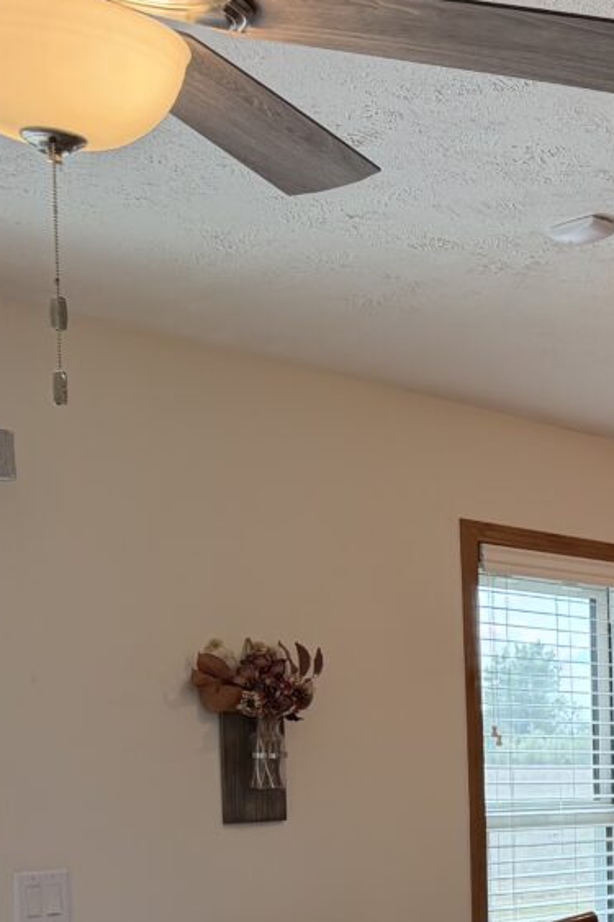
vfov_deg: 27.2
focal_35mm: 71
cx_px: 1051
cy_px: 866
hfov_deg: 16.5
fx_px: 1817
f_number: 1.78
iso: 160
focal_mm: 6.76
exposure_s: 1/159
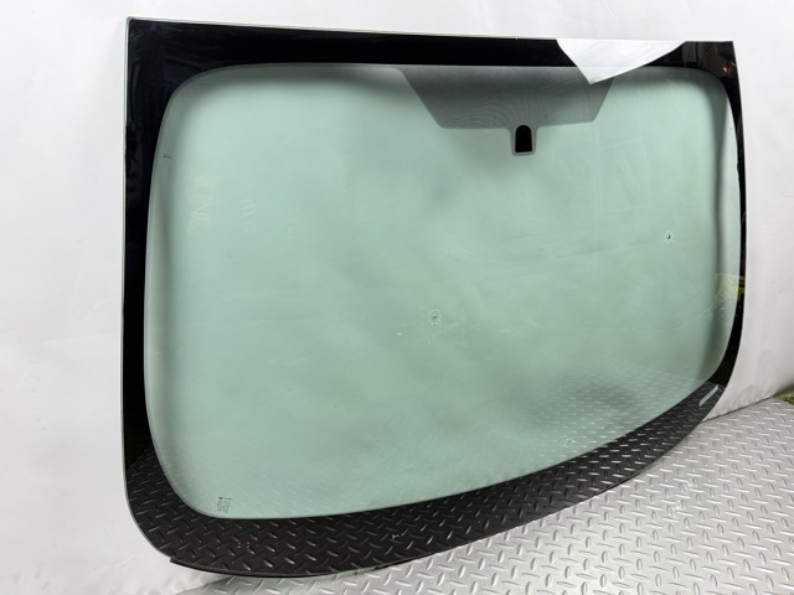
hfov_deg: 71.6
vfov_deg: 56.8
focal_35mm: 24
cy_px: 298
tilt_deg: -16.5
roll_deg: +2.1
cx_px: 397
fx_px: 550
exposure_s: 1/100
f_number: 1.78
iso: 200
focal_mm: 6.76
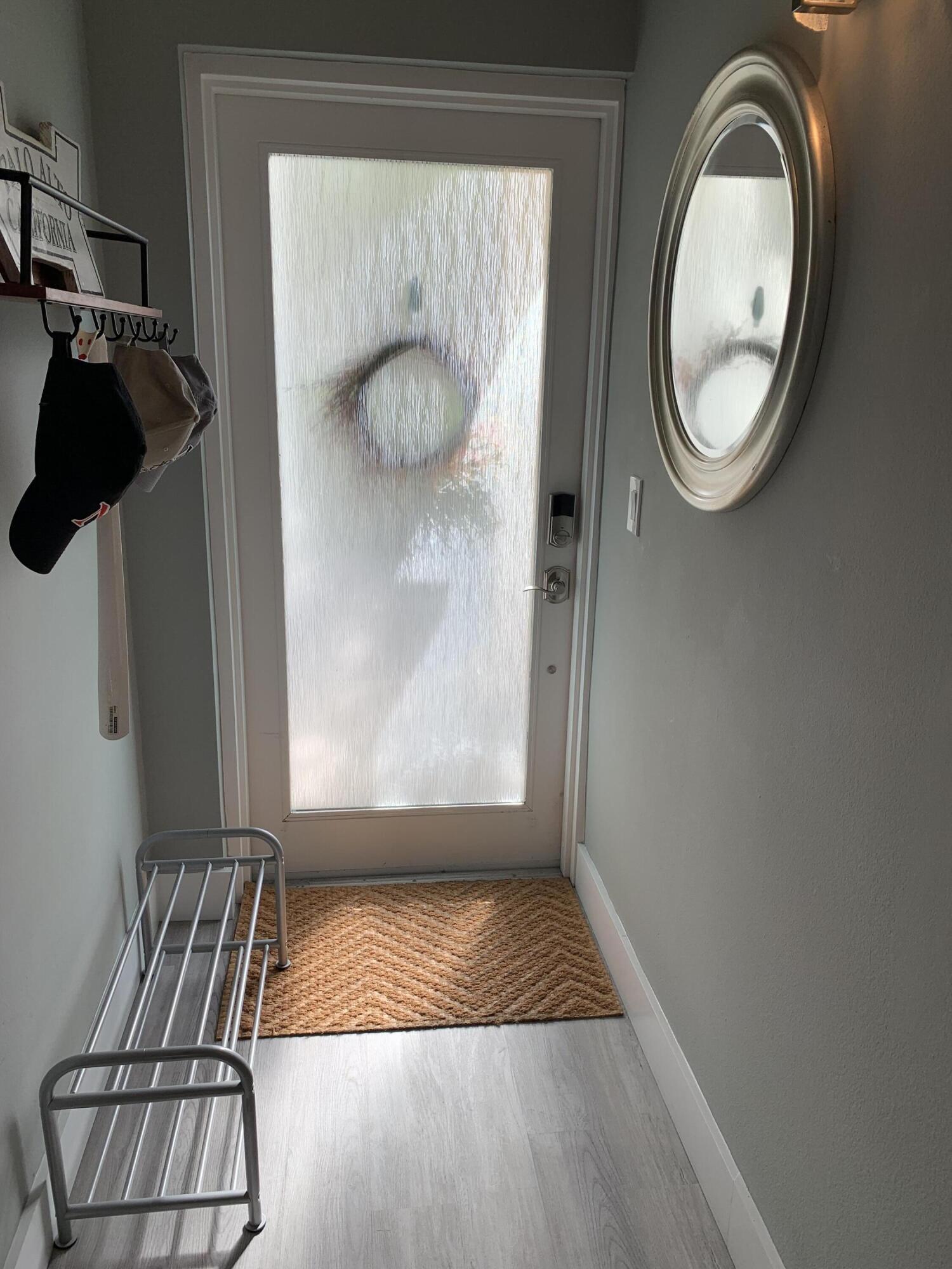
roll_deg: -1.6
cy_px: 634
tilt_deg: -16.6
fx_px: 953
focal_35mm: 26
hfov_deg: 53.1
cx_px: 476
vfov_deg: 67.3
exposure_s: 1/363
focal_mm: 4.25
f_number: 1.8
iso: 25
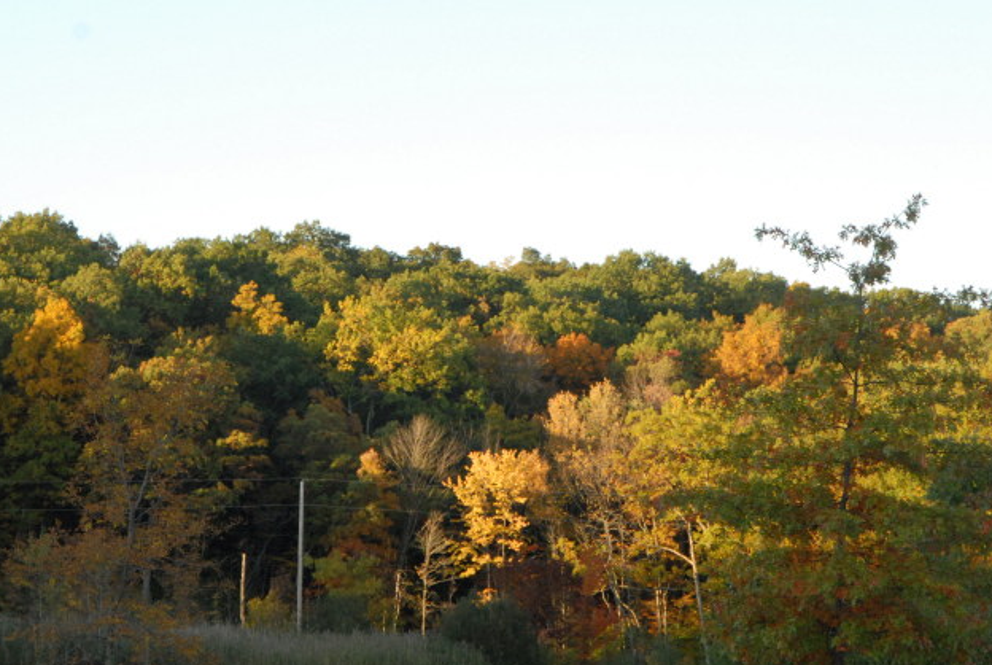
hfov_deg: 13.7
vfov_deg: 9.2
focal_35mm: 150
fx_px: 4139
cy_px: 312
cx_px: 417
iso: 800
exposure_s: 1/320
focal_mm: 78
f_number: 9
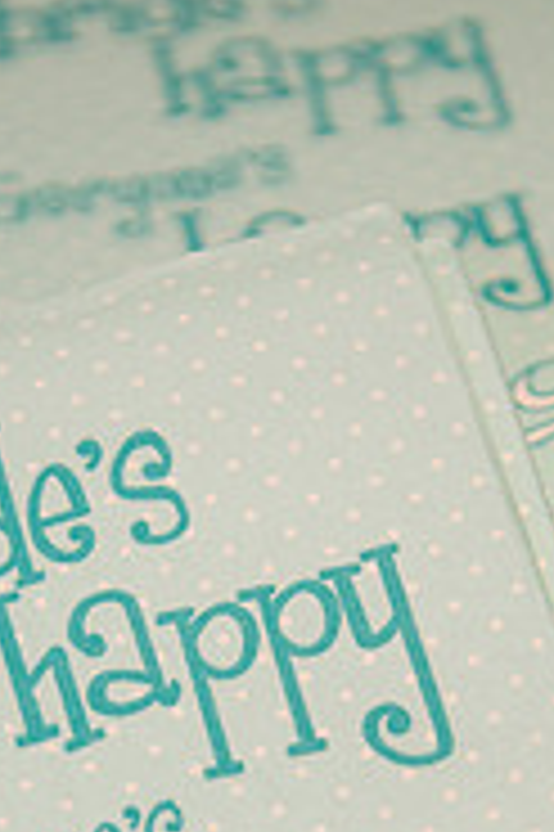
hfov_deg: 9.7
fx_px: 3261
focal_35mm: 141
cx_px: 205
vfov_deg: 14.1
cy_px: 1003
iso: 1000
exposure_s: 1/125
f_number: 3.5
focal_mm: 58
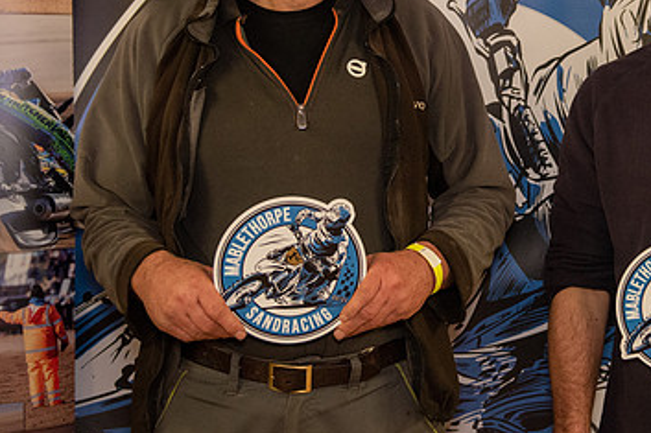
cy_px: 70
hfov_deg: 25.5
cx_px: 536
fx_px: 1410
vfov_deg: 17.3
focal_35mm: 78
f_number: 2.8
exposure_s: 1/500
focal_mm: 38
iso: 2500
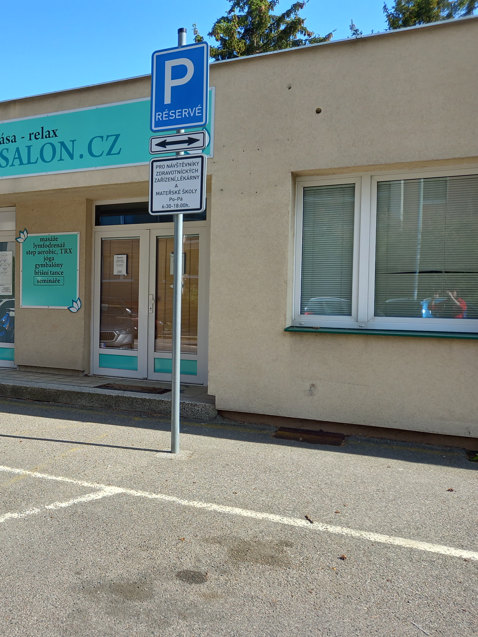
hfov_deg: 38.9
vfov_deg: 54.0
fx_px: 626
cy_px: 317
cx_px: 50
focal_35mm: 34
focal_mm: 4.6
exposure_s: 1/344
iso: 25
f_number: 2
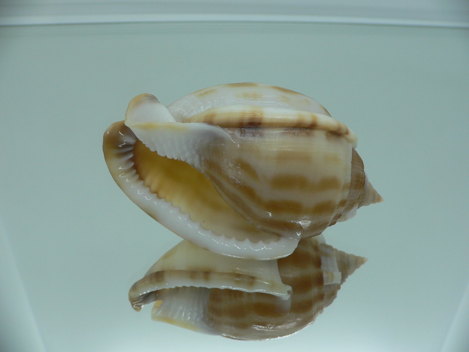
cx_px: 234
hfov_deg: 52.6
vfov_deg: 40.7
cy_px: 176
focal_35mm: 35
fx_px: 474
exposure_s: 1/60
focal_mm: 4.6
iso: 80
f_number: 2.8
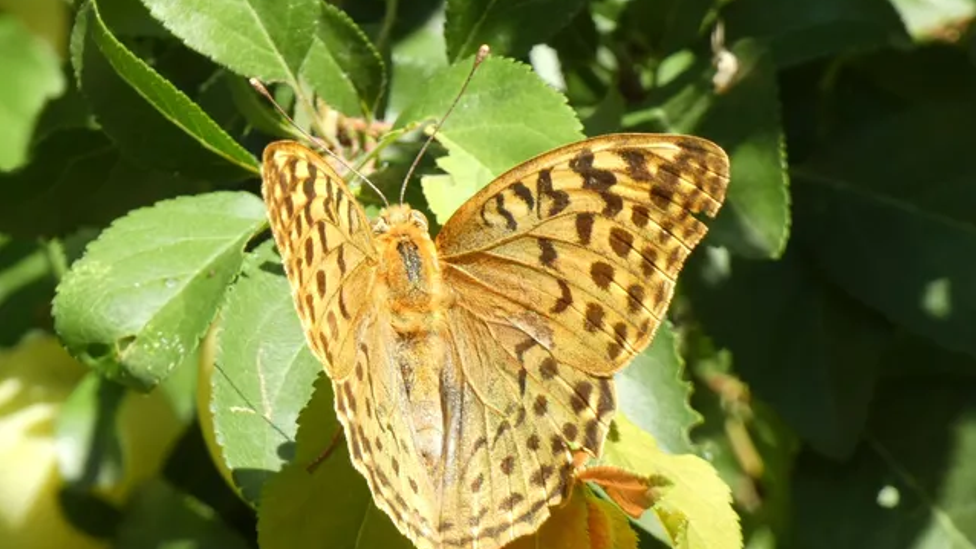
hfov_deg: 3.8
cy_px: 344
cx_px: 488
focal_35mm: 563
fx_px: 14571
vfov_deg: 2.2
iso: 160
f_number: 5.6
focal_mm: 92.3
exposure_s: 1/100
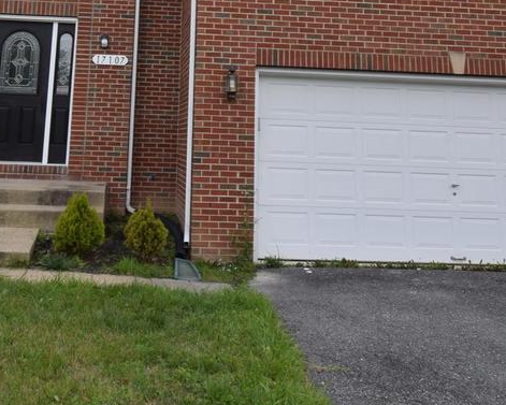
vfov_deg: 31.7
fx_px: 644
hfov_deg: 42.2
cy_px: -16
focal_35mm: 43
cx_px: 161
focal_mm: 10
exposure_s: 1/100
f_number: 10
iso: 100
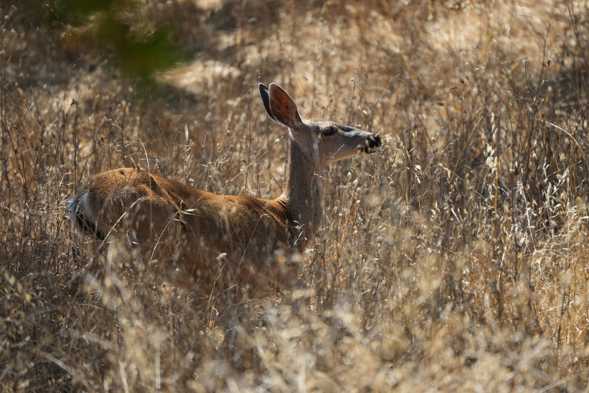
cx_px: 294
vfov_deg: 3.4
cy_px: 196
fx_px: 6544
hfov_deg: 5.2
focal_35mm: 400
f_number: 6.3
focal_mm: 400
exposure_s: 1/800
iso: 640
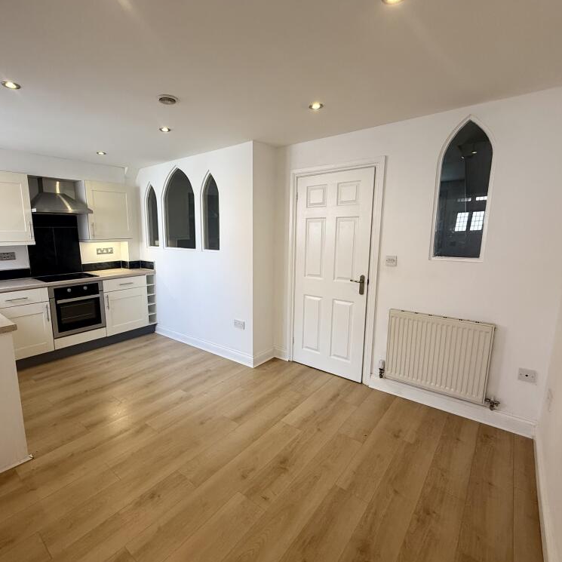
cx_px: 241
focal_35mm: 17
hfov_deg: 83.5
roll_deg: +0.2
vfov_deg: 84.0
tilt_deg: -8.5
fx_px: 312
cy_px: 283
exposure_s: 1/100
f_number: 2.2
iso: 125
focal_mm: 2.22
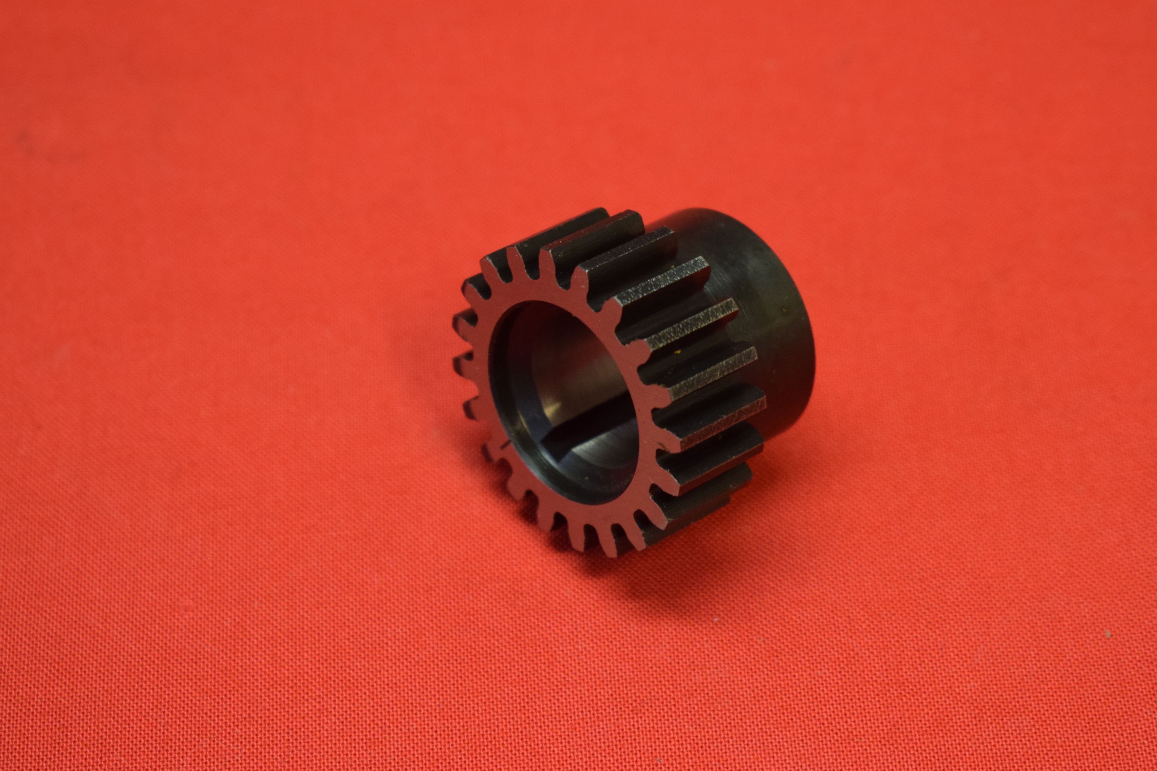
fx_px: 3136
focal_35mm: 98
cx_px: 626
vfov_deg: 14.0
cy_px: 400
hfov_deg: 20.9
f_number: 5.6
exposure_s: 1/60
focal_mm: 55
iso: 1000
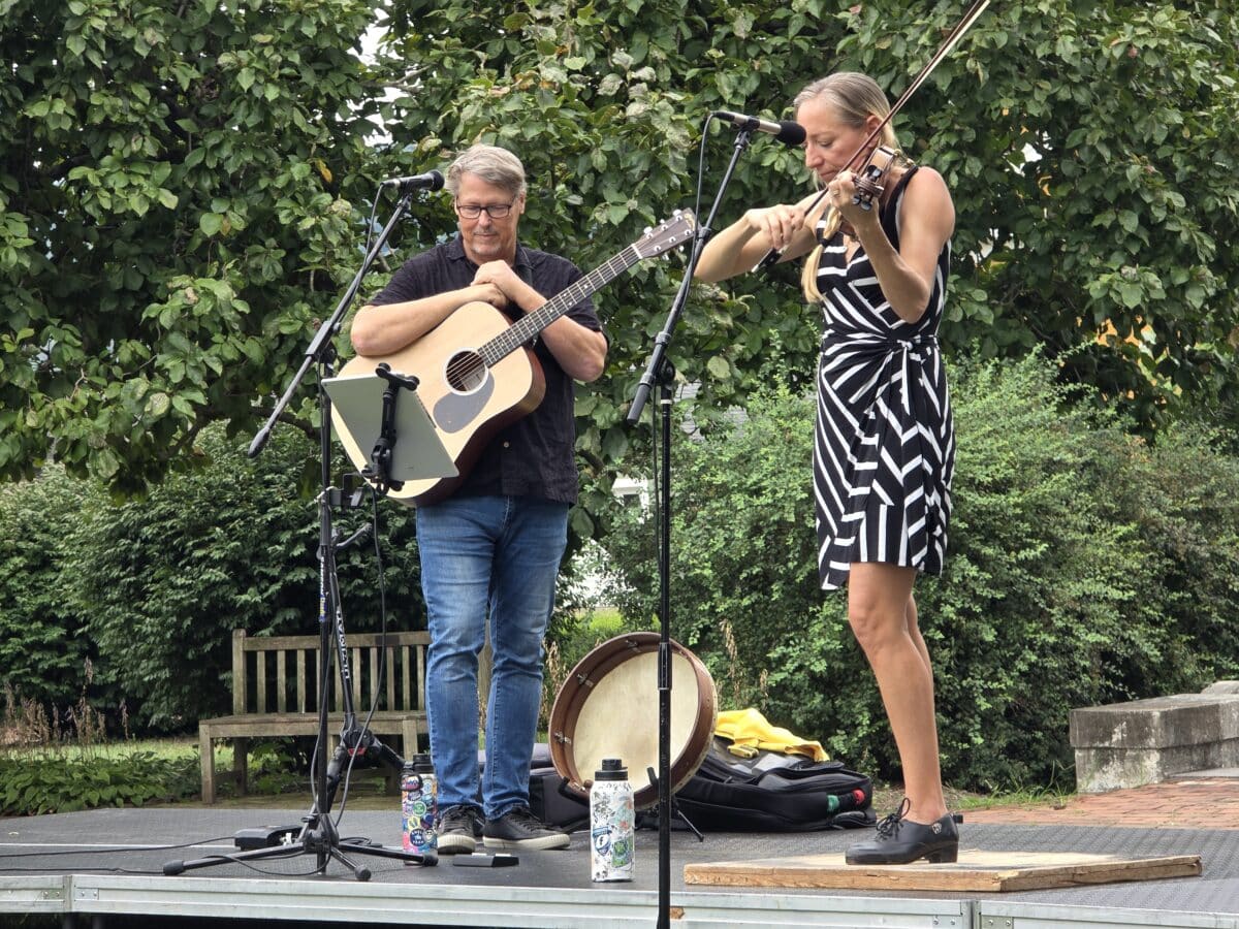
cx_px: 620
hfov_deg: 17.1
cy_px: 464
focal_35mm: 115
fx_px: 4116
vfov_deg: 12.9
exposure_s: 1/120
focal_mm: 18.6
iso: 125
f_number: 3.4
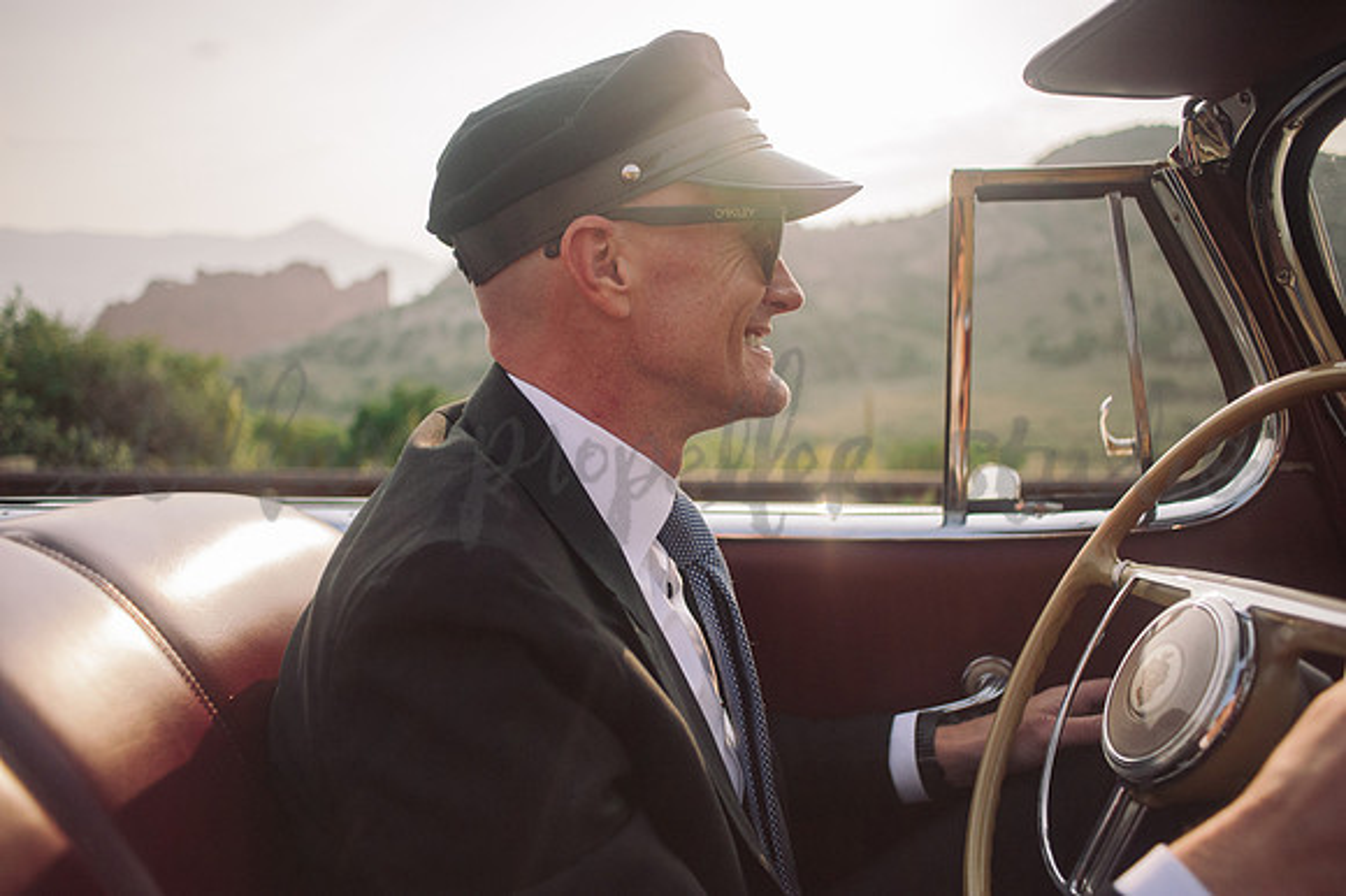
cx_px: 673
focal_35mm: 28
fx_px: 1046
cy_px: 448
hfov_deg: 65.5
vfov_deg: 46.4
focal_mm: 28
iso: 1000
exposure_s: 1/8000
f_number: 2.8
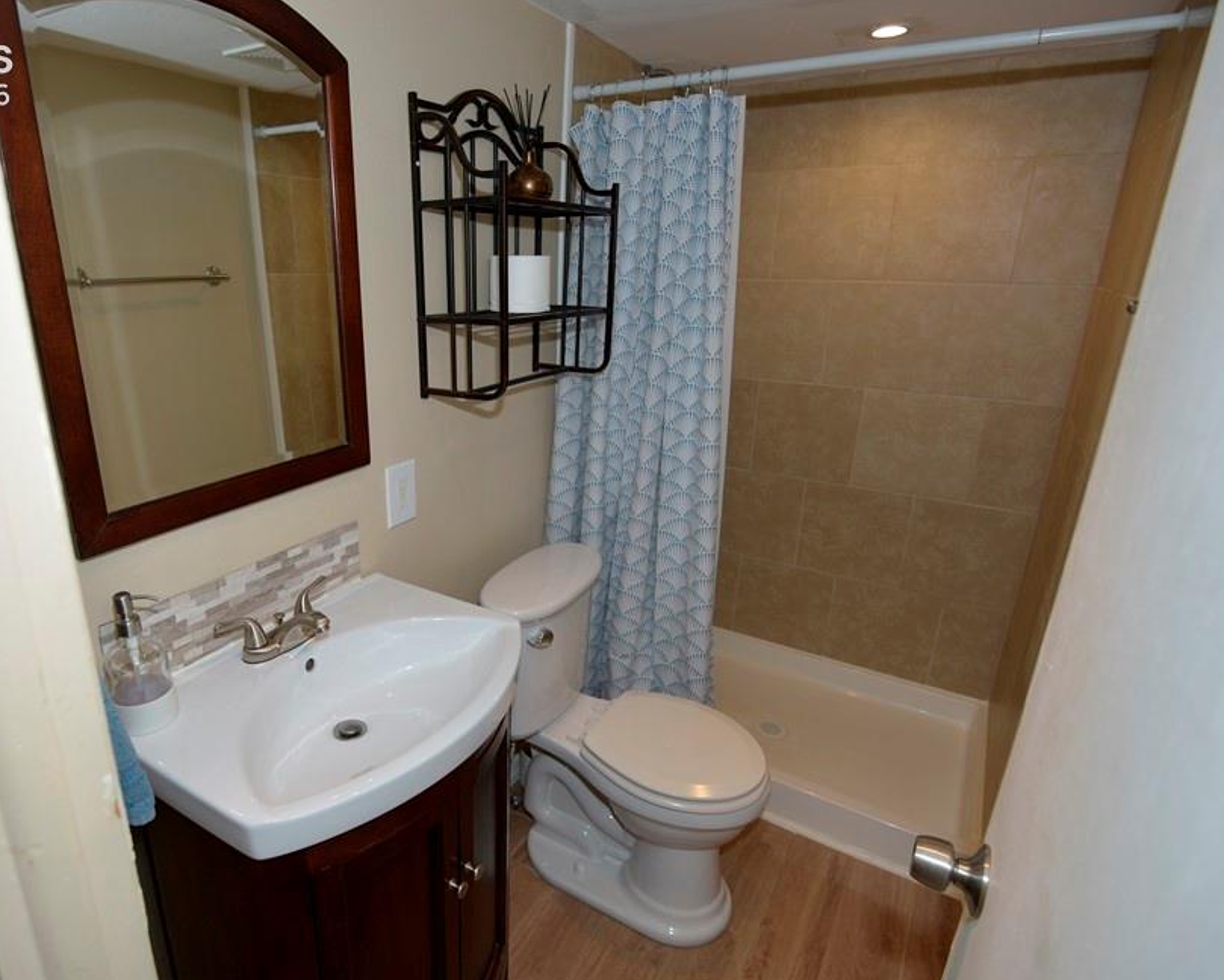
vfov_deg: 70.9
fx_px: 689
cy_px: 489
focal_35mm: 19
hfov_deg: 82.3
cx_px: 493
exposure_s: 1/60
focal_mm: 16
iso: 100
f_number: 4
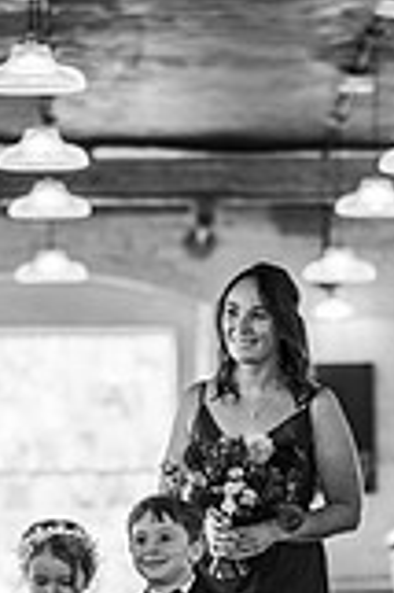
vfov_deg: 8.6
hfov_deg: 5.8
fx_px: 3899
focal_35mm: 237
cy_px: 637
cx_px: 267
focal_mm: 85
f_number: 2
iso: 360
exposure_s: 1/200
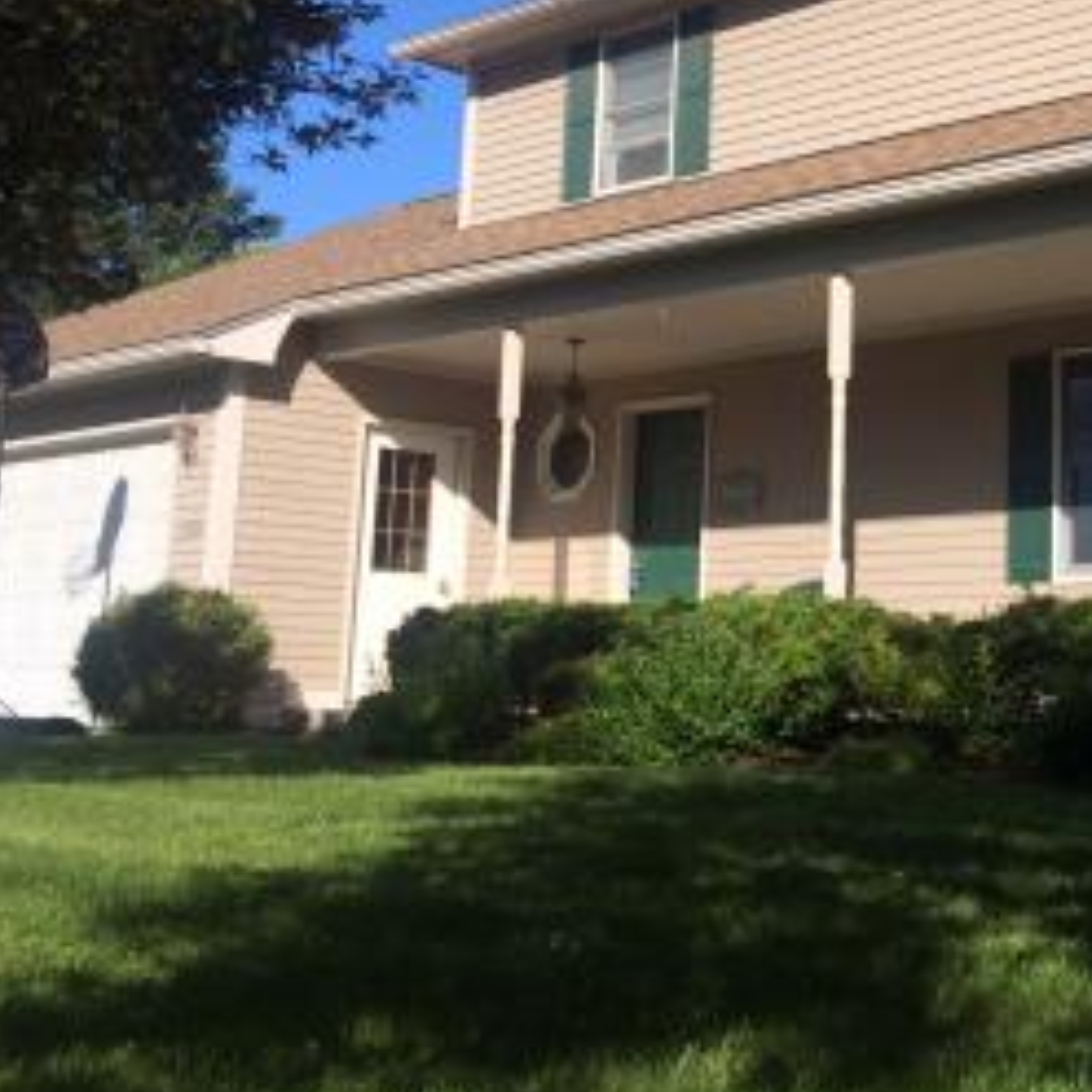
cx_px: 911
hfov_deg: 27.1
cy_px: 315
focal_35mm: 62
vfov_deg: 27.4
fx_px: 2213
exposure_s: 1/1786
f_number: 2.2
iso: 32
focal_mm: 4.12
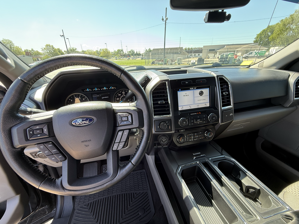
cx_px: 150
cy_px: 112
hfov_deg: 102.1
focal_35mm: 14
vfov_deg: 85.7
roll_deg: +1.6
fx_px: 121
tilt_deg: -25.1
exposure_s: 1/99
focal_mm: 2.22
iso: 64
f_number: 2.2
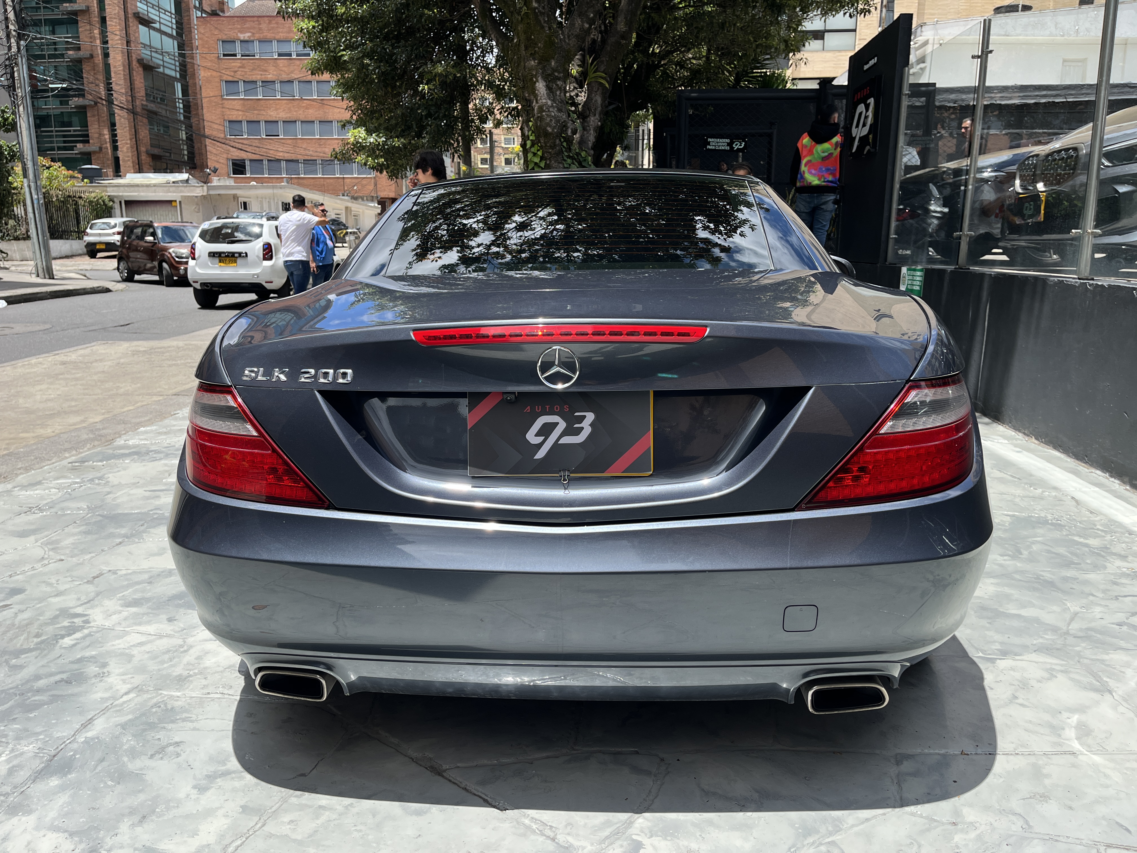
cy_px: 426
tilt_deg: -12.6
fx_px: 854
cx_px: 568
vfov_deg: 53.1
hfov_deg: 67.3
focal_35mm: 26
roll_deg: +0.1
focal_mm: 5.1
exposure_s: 1/1600
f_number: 1.6
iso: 50
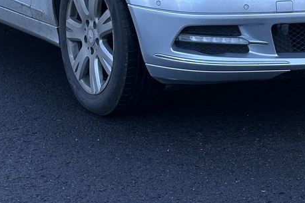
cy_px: -142
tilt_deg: -1.7
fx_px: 1330
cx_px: 184
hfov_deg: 13.1
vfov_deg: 8.5
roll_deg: +0.1
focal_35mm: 157
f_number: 1.78
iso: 64
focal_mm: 6.86
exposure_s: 1/634
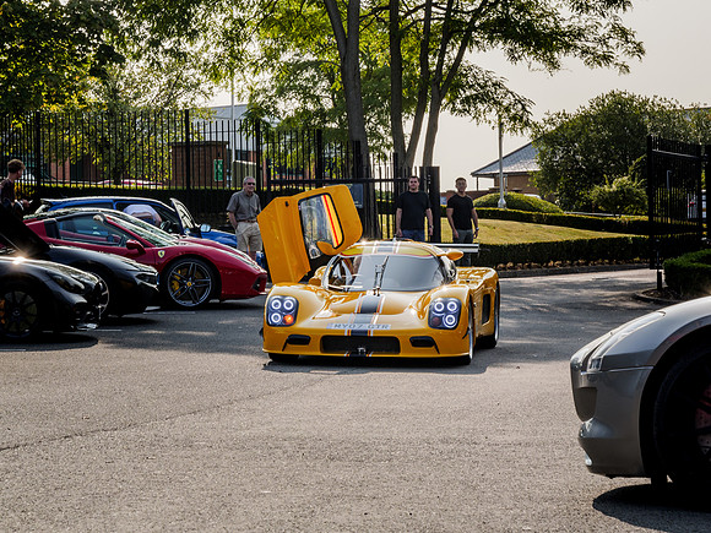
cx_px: 349
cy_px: 233
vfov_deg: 13.2
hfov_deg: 17.5
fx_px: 2313
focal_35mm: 113
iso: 100
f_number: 13
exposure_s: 1/125
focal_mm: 48
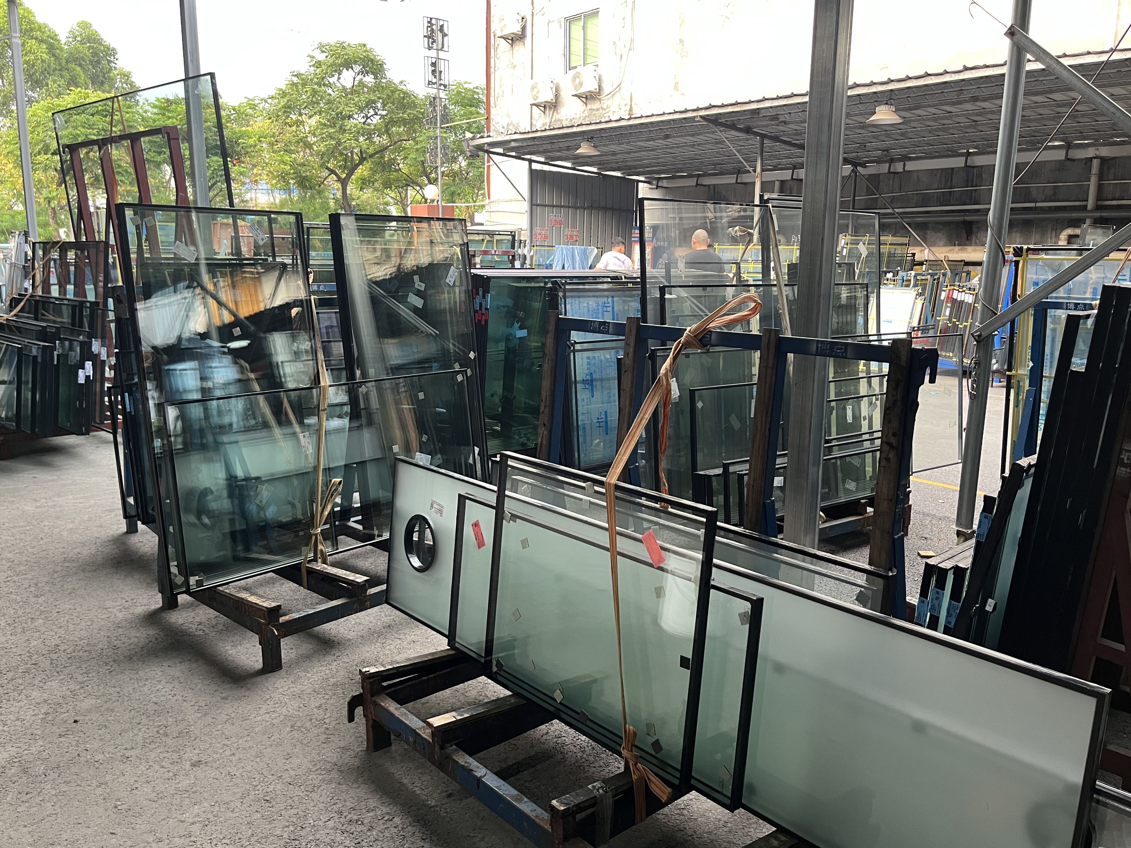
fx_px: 882
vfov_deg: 51.4
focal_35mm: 27
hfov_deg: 65.3
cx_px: 567
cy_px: 419
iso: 125
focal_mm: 5.1
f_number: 1.6
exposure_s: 1/80
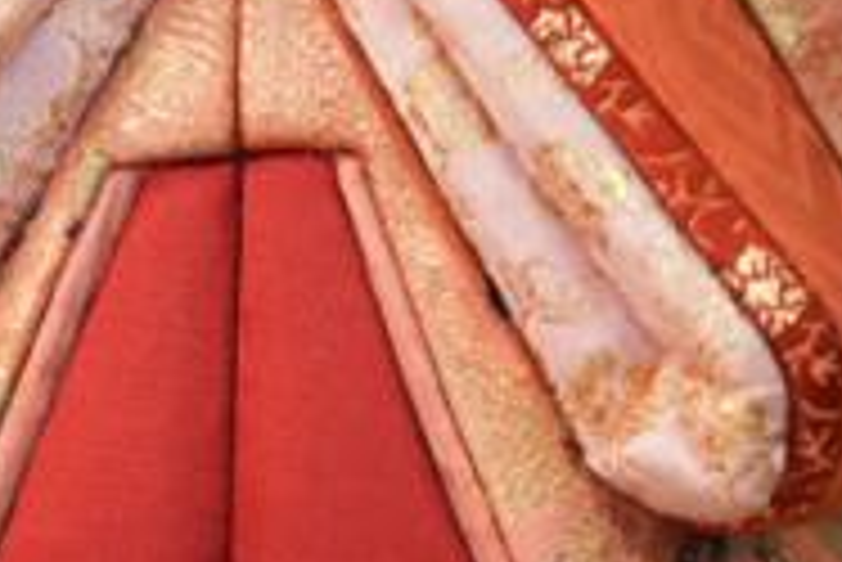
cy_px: -312
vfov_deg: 2.3
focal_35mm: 609
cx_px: -680
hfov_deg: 3.4
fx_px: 14254
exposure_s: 1/320
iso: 2000
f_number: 4
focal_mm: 105
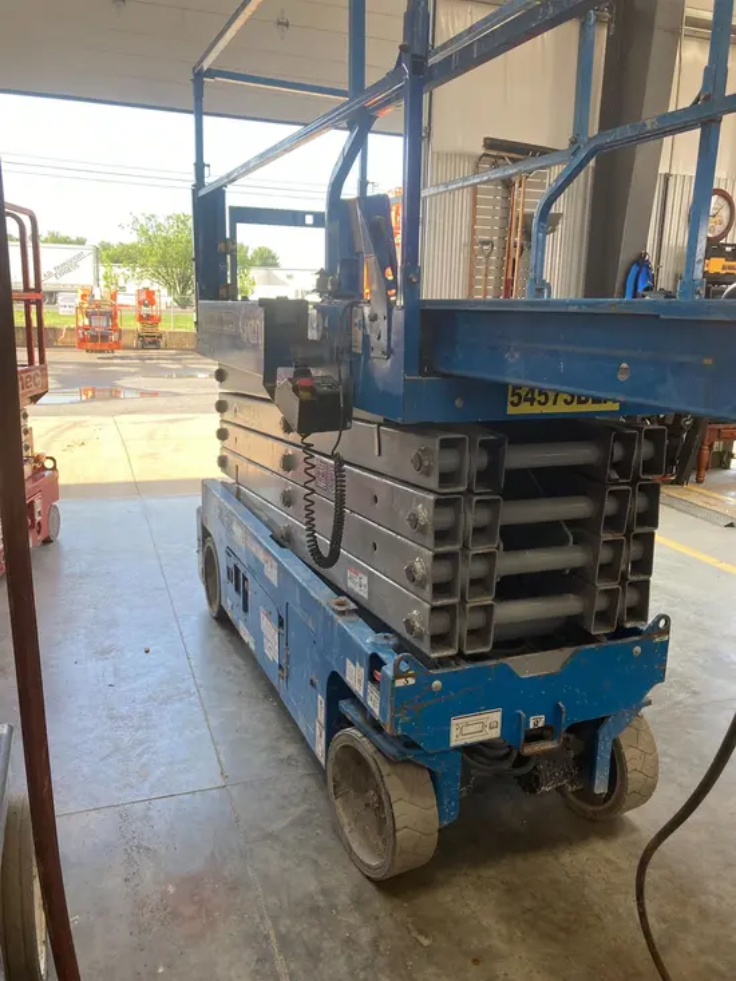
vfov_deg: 63.4
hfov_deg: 49.8
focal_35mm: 28
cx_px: 368
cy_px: 490
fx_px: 794
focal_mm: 3.99
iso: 25
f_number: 1.8
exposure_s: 1/121
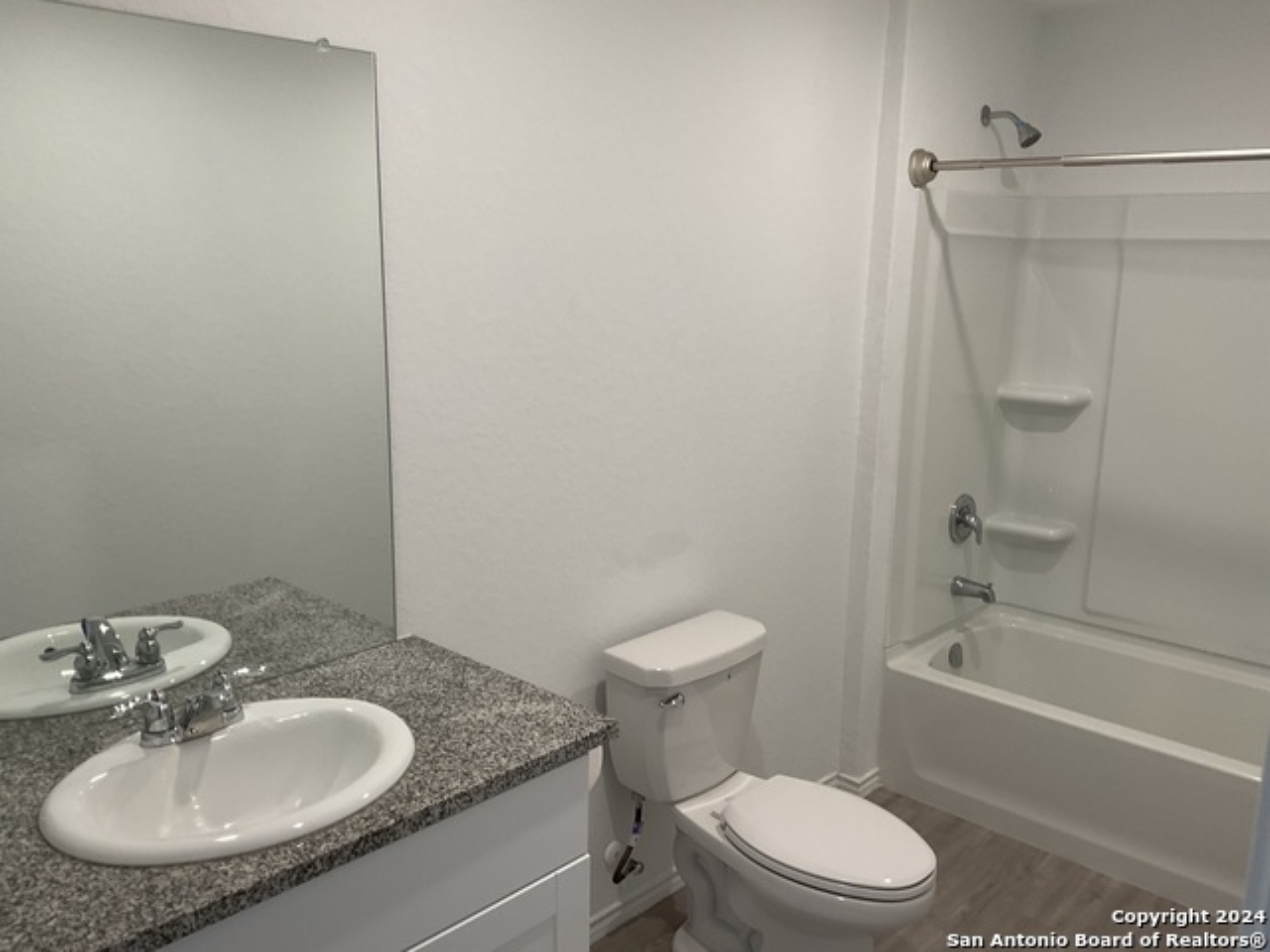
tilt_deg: -10.8
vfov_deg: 48.2
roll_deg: -1.8
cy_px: 476
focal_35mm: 29
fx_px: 1064
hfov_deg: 61.7
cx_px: 635
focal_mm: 3
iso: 40
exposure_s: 1/60
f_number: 1.8
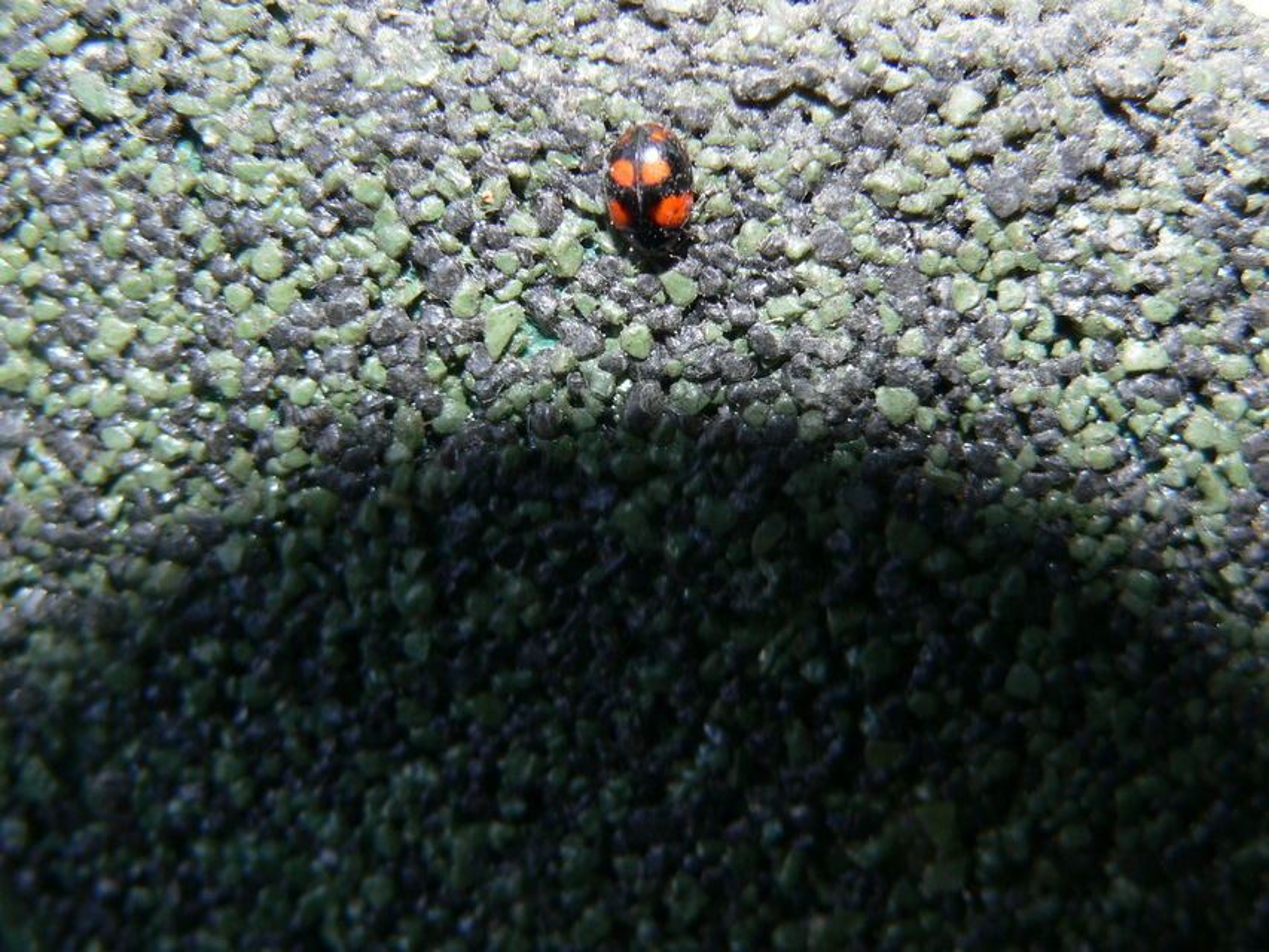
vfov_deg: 17.8
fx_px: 3043
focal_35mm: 83
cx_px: 634
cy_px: 476
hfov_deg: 23.6
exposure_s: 1/60
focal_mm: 13.8
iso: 100
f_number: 4
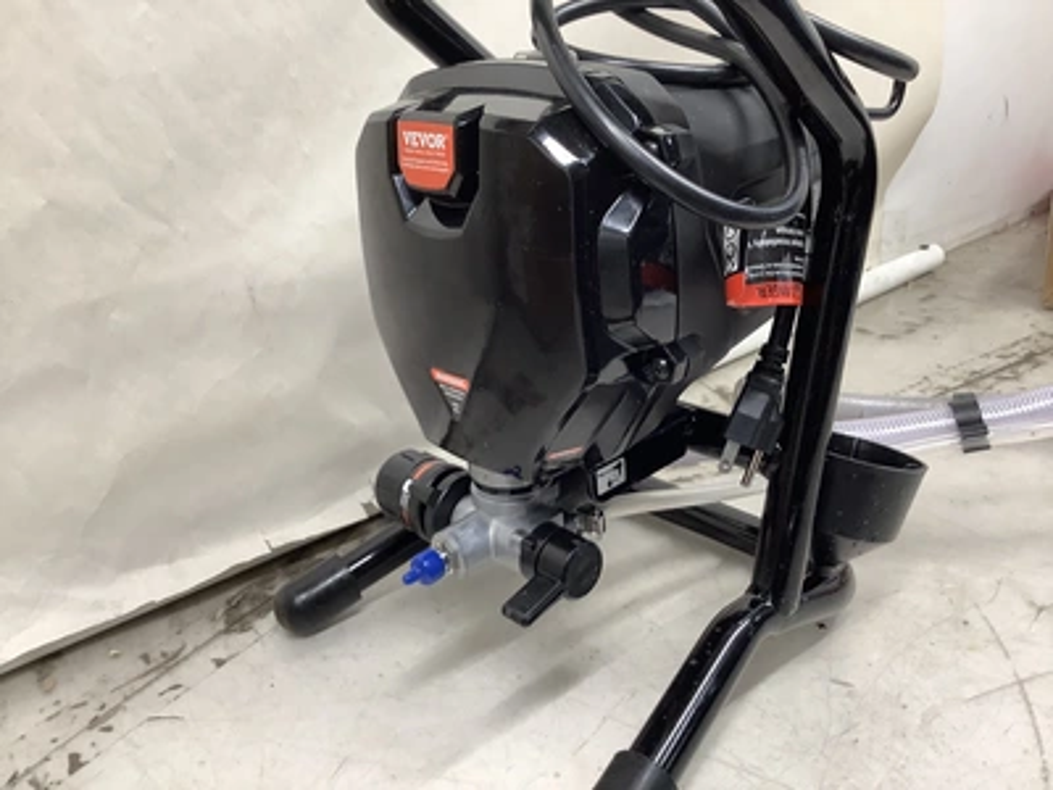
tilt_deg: -20.5
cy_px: 395
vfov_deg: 45.4
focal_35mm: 31
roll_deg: +6.1
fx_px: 943
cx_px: 526
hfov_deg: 58.4
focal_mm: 3.3
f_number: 2.4
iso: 80
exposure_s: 1/60
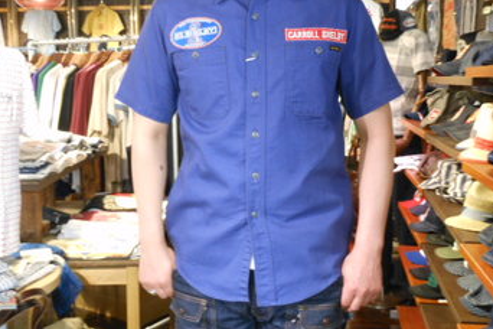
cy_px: 142
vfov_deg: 28.0
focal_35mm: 48
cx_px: 248
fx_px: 657
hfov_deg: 41.1
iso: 400
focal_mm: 8.1
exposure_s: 1/5
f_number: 4.6
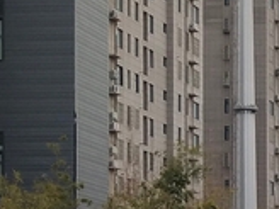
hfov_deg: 8.6
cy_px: 365
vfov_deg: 6.6
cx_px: 534
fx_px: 1773
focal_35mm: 220
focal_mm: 3.95
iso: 85
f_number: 1.8
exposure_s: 1/566
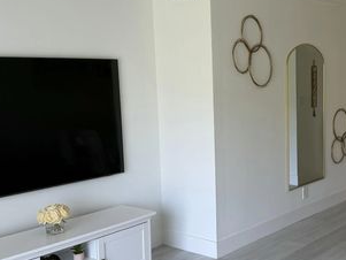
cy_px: 130
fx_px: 510
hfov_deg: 36.6
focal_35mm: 51
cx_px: 257
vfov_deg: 28.6
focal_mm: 6.76
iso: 100
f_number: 1.78
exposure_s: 1/121
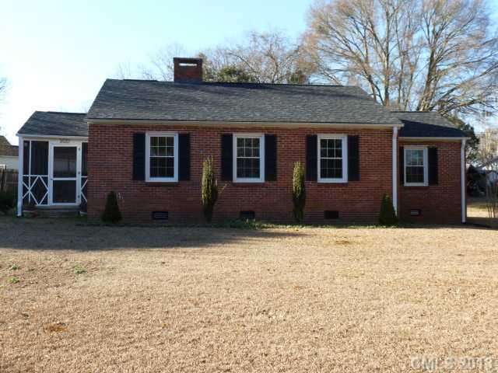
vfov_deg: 39.7
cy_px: 186
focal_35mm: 36
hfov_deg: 51.4
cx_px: 249
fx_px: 518
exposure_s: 1/160
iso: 100
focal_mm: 6.4
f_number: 4
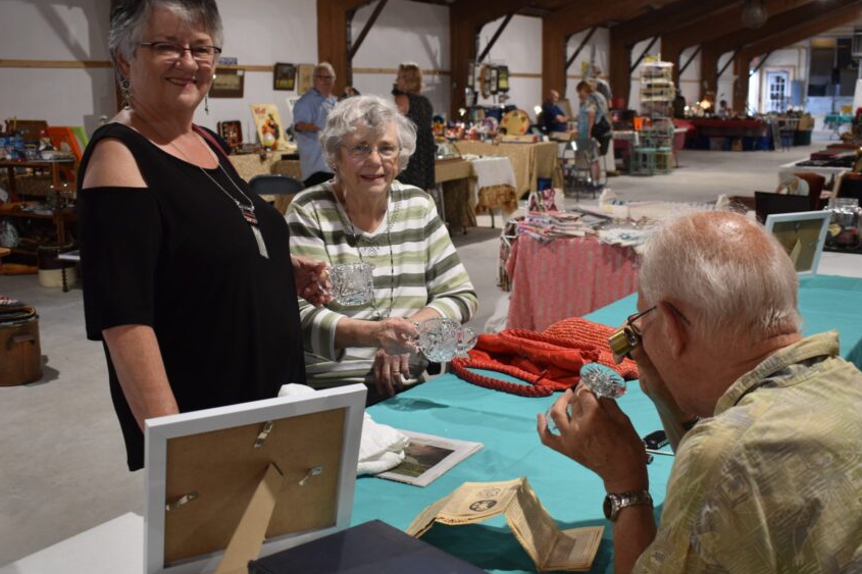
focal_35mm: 40
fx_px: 958
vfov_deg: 33.4
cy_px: 280
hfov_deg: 48.5
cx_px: 436
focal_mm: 22
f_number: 4
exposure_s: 1/60
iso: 400
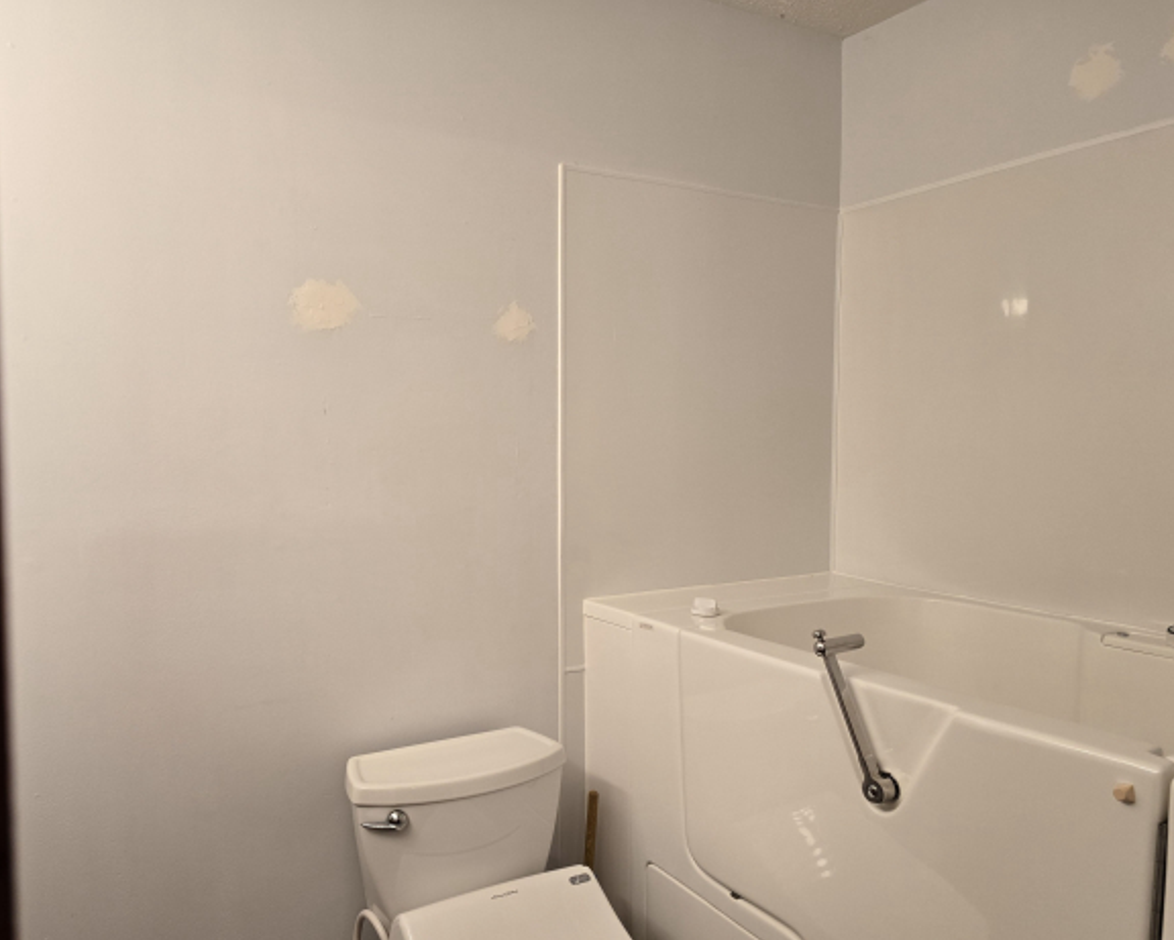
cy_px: 498
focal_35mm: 26
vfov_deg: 54.9
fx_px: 904
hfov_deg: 66.0
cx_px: 557
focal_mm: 6.3
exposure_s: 1/120
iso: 160
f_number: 1.7
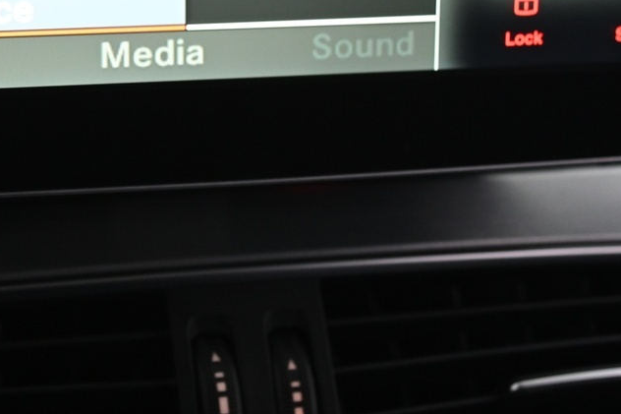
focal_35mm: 113
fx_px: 1949
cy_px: 81
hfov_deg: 18.0
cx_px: 155
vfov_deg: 12.1
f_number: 4
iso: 2000
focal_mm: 44
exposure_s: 1/50
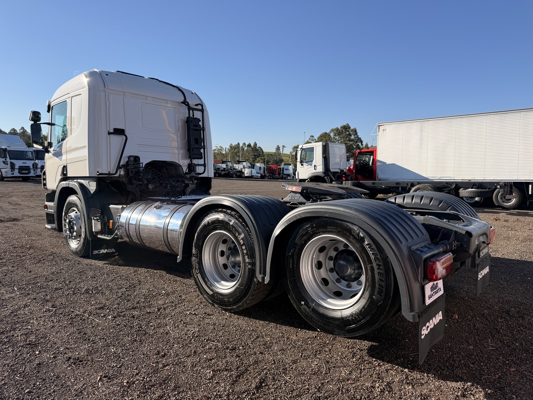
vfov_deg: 56.8
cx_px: 266
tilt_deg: -5.7
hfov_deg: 71.6
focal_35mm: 24
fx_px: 370
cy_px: 200
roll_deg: -1.4
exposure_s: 1/3425
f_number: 1.78
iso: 80
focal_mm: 6.76
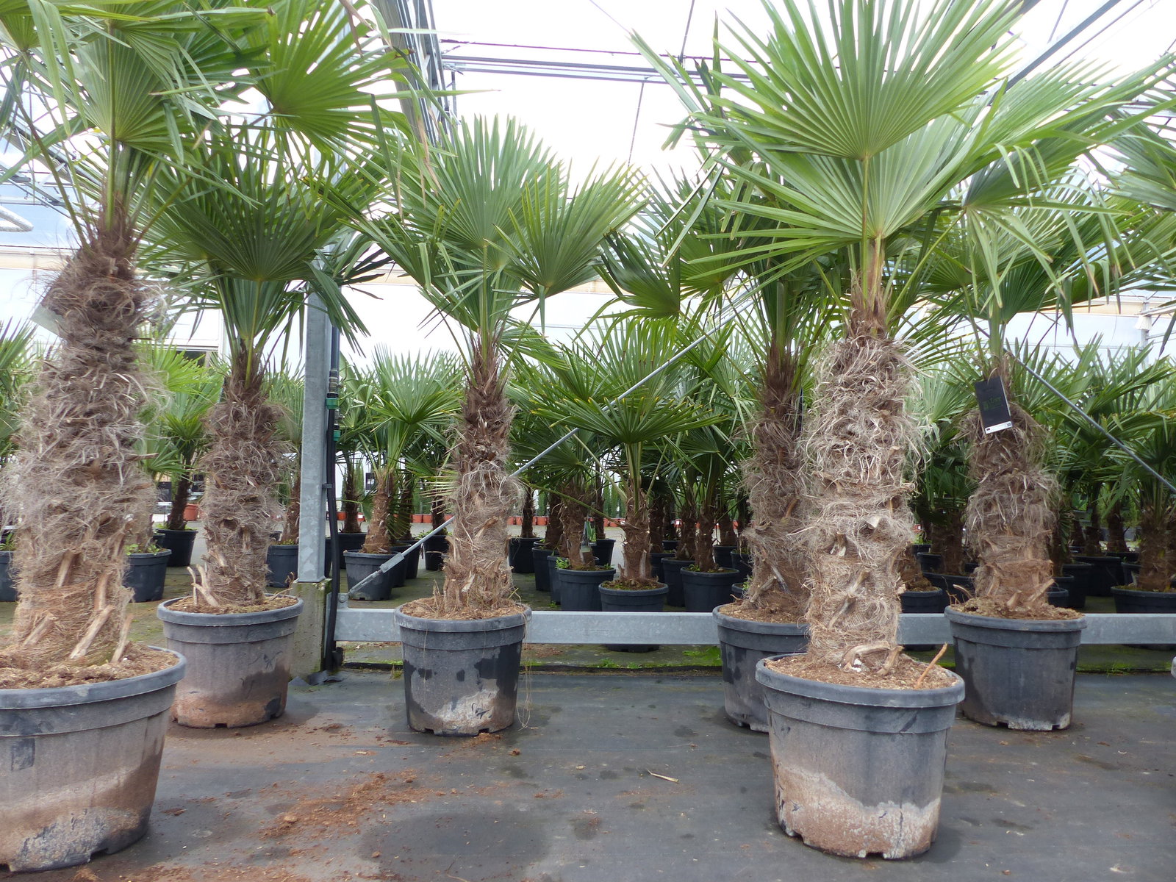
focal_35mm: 25
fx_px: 849
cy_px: 441
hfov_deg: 69.4
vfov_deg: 54.9
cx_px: 588
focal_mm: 4.5
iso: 100
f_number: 3.2
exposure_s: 1/100
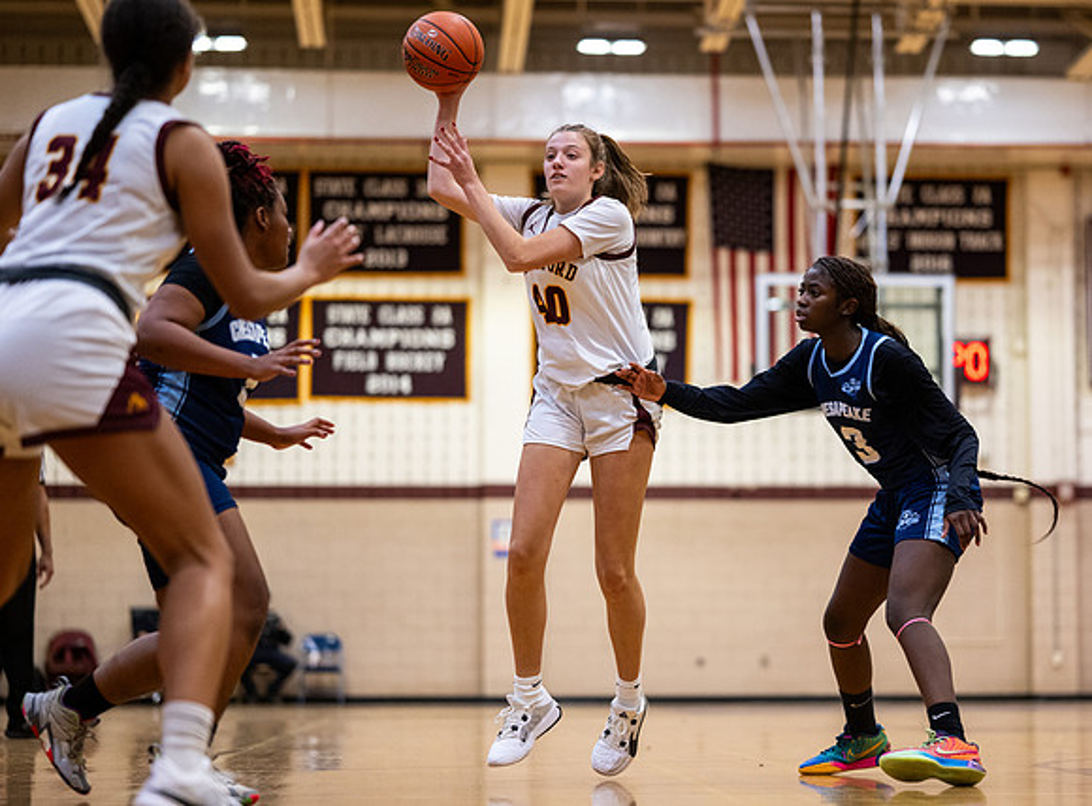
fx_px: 3223
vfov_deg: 14.2
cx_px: 668
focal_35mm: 103
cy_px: 406
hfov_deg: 19.2
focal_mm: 85
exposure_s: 1/1250
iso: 2000
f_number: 1.8
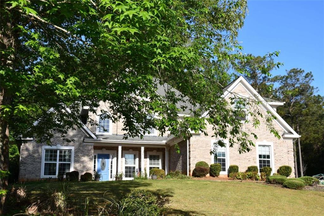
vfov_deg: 26.0
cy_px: 108
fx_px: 468
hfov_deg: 38.2
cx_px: 162
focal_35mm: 52
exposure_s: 1/250
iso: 100
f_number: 9
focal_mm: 35
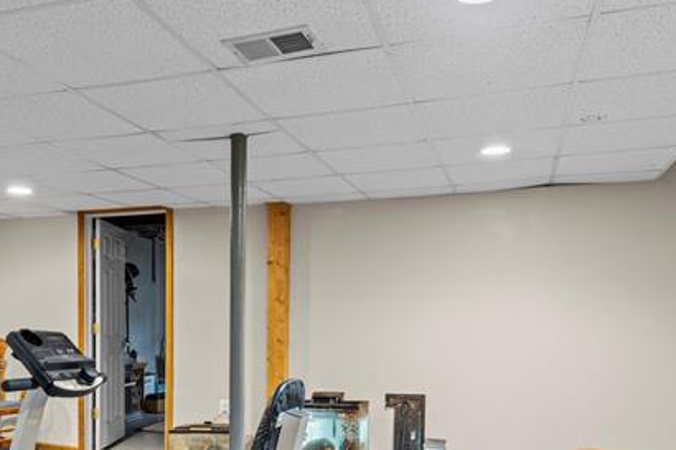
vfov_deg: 37.4
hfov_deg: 53.9
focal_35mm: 35
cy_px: 300
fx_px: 657
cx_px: 259
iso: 500
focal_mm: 14
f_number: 10
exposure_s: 1.6
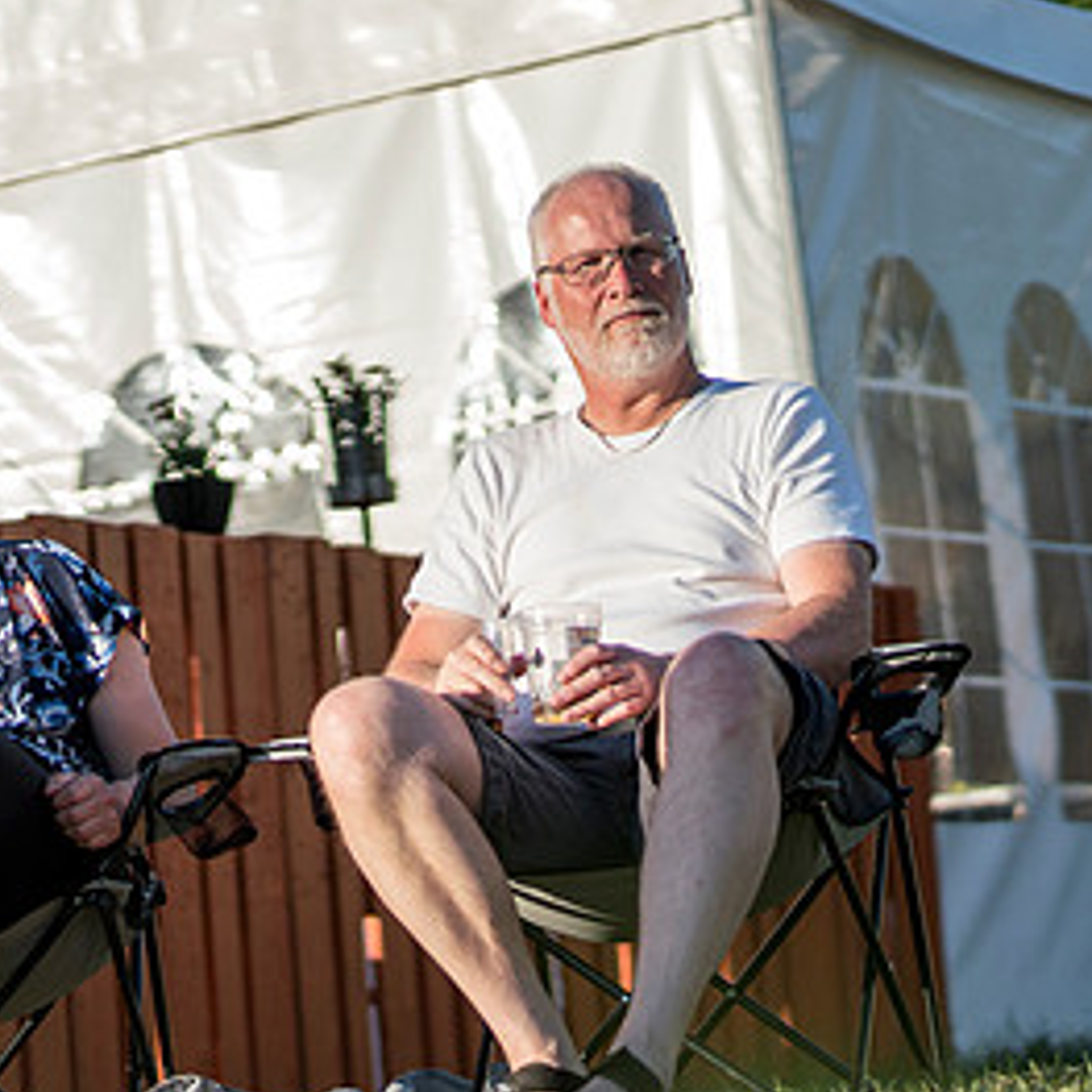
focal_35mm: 195
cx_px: 249
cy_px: 753
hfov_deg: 9.0
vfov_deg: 9.0
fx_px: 6960
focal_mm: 85
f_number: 1.8
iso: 320
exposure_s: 1/8000
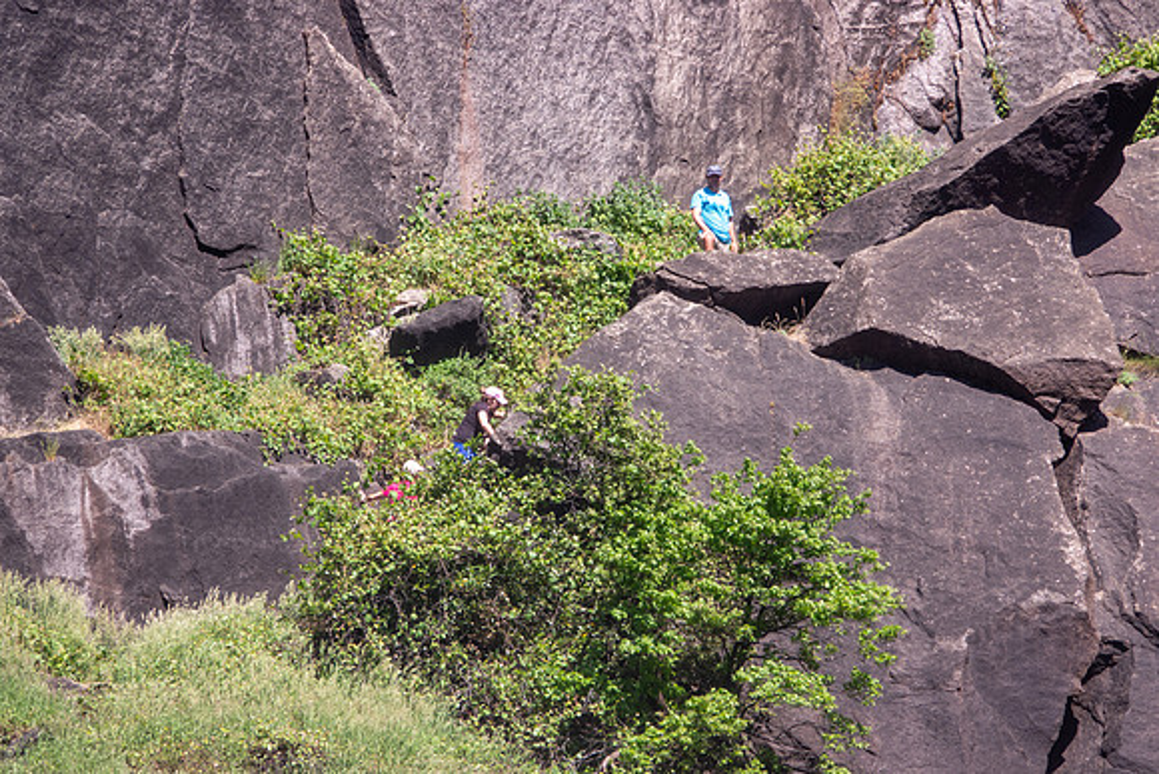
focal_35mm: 573
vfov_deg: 2.4
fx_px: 18451
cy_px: 387
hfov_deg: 3.6
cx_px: 580
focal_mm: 210.22
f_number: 6.3
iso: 100
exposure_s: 1/200
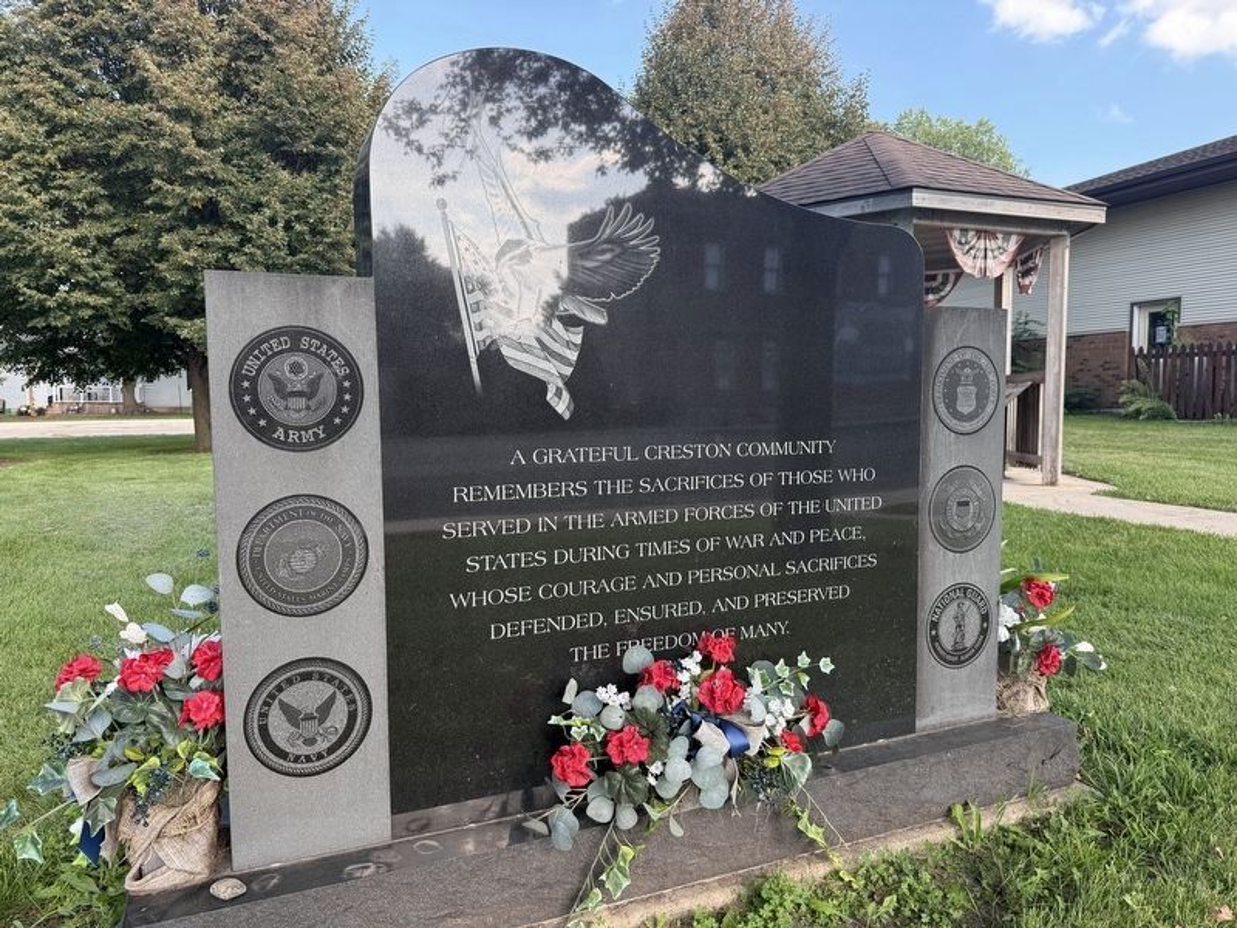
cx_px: 618
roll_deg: +0.4
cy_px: 464
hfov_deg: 71.6
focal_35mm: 24
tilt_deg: -4.5
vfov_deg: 56.8
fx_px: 858
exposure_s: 1/559
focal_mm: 6.76
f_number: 1.78
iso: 100
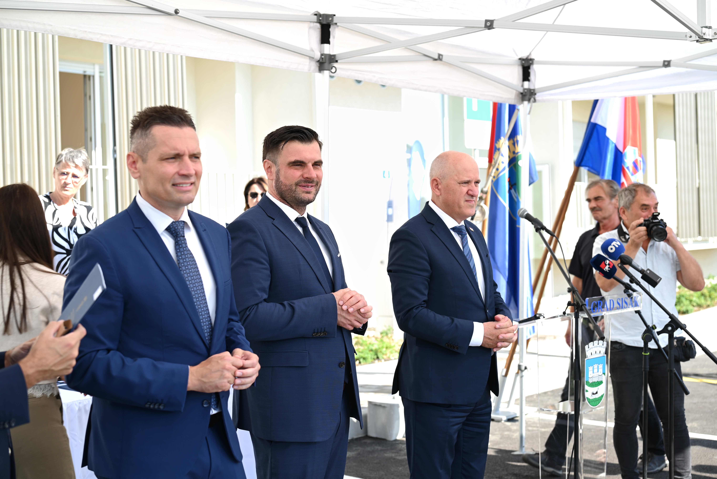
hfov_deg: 38.9
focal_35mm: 51
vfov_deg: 26.5
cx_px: 358
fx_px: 1016
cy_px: 240
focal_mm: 51
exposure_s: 1/125
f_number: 4
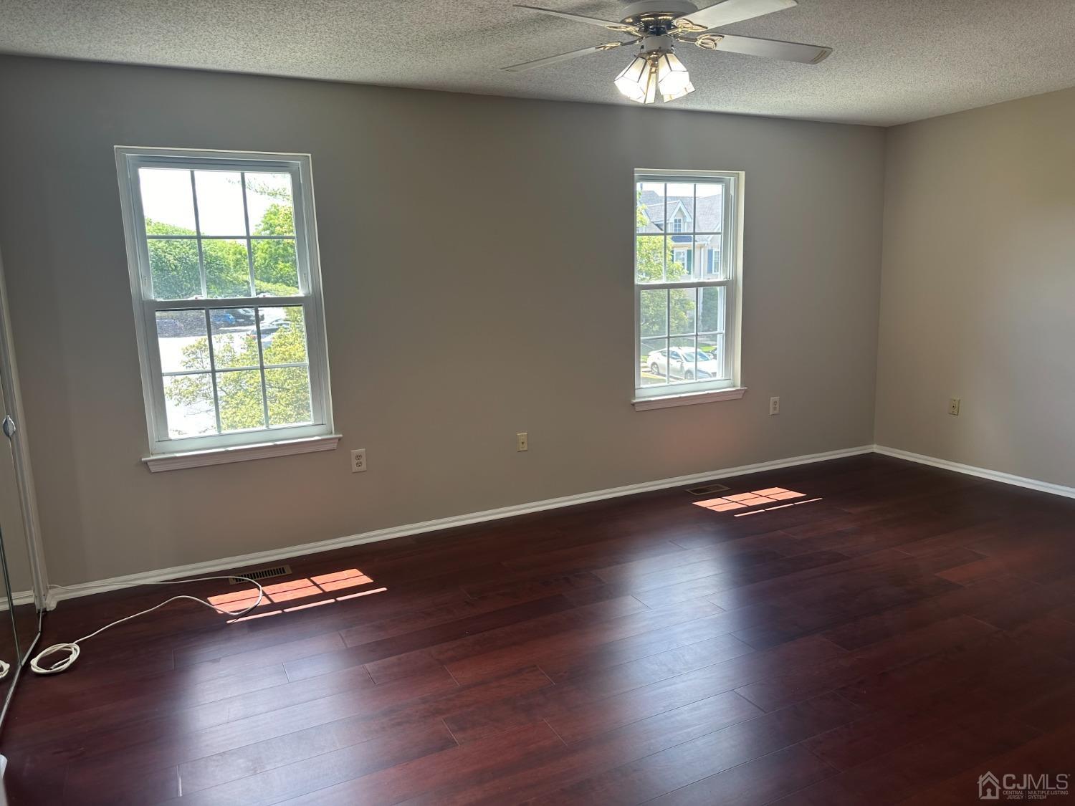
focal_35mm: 24
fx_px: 745
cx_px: 538
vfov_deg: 56.8
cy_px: 403
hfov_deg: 71.6
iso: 64
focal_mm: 6.86
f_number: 1.78
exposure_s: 1/136
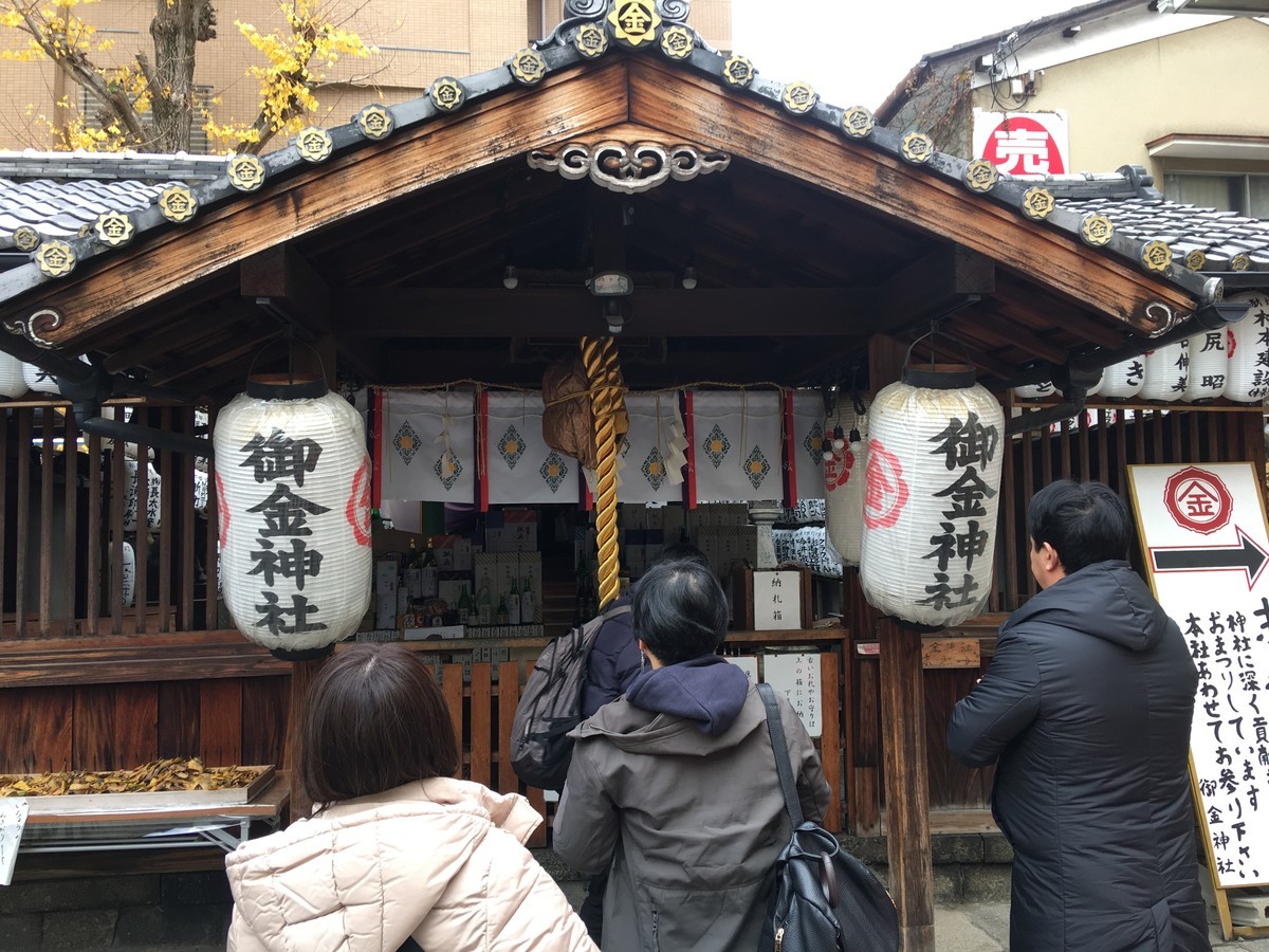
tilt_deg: +3.9
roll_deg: +1.2
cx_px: 634
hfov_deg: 61.7
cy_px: 476
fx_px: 1063
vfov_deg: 48.2
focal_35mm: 29
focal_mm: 4.15
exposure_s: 1/60
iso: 25
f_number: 2.2
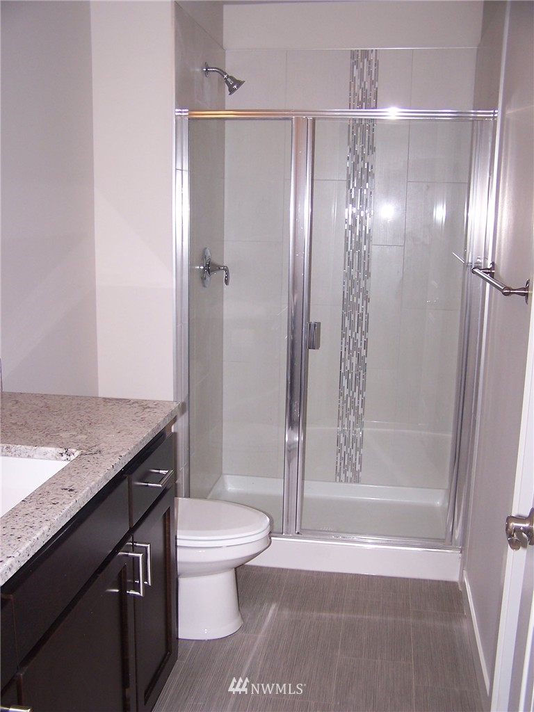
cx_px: 267
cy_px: 356
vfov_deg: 49.0
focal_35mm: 38
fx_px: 782
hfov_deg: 37.7
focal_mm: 6.3
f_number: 2.8
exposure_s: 1/60
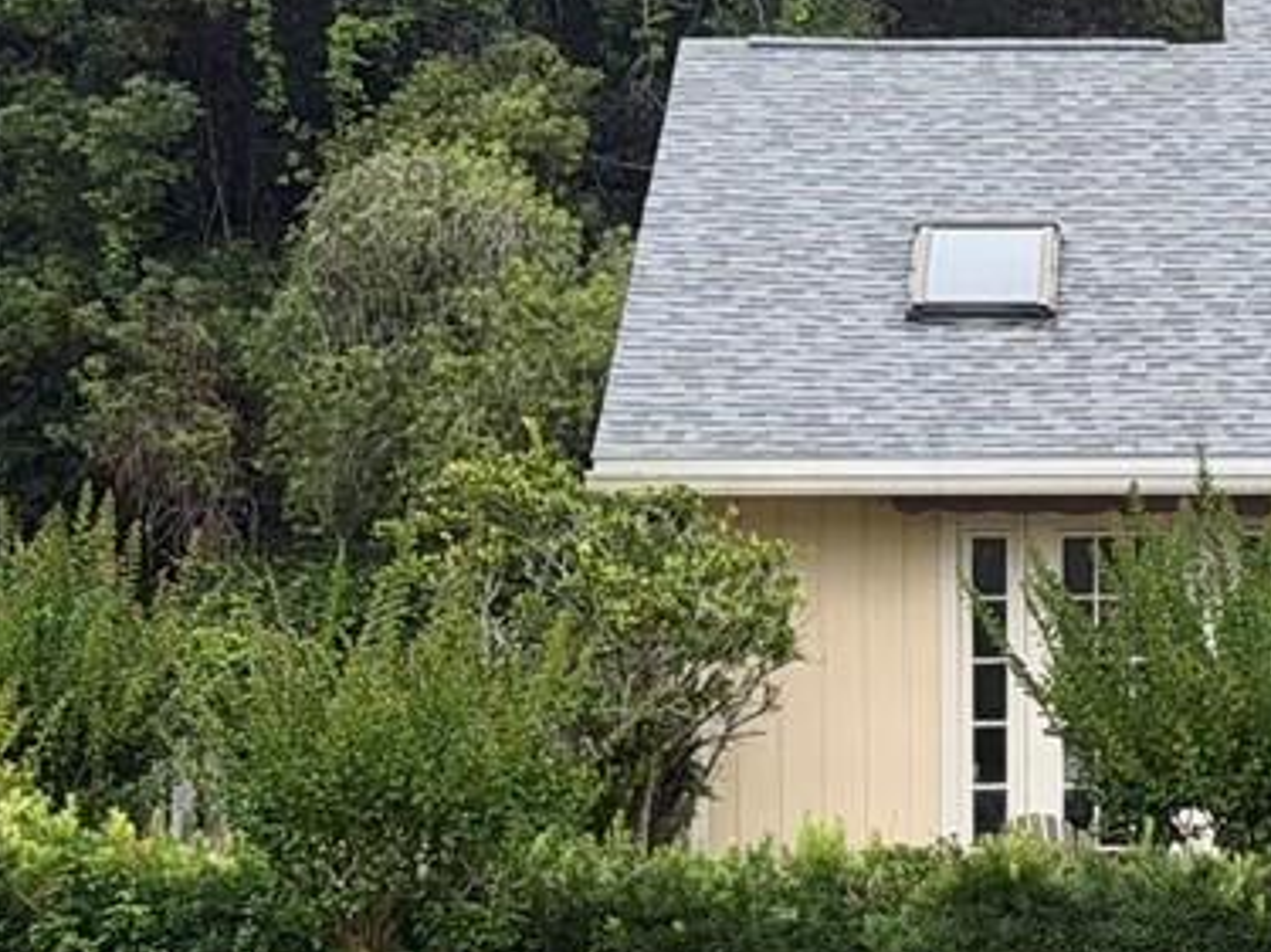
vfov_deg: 7.2
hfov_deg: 9.0
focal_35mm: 205
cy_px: 376
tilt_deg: +1.5
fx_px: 7525
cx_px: 2691
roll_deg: +0.5
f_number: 1.78
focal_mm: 6.76
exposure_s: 1/2208
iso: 80
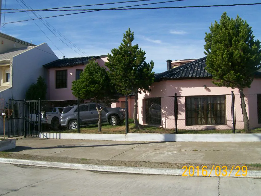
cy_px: 98
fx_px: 271
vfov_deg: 39.7
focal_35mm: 36
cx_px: 130
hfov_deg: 51.4
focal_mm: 6
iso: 80
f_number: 4.8
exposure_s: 1/644
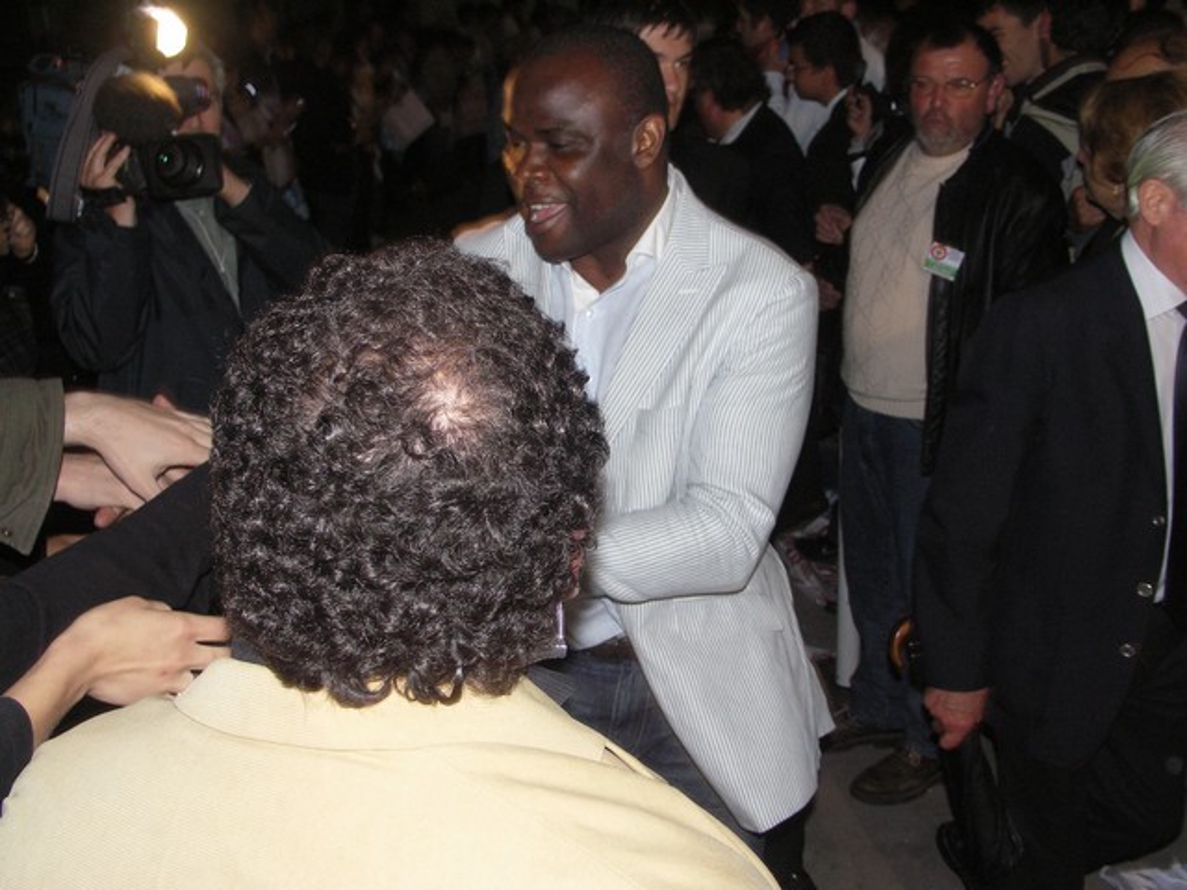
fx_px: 754
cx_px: 594
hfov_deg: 76.4
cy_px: 445
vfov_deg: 61.1
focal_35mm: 22
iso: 200
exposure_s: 1/50
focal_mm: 8.3
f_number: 2.8
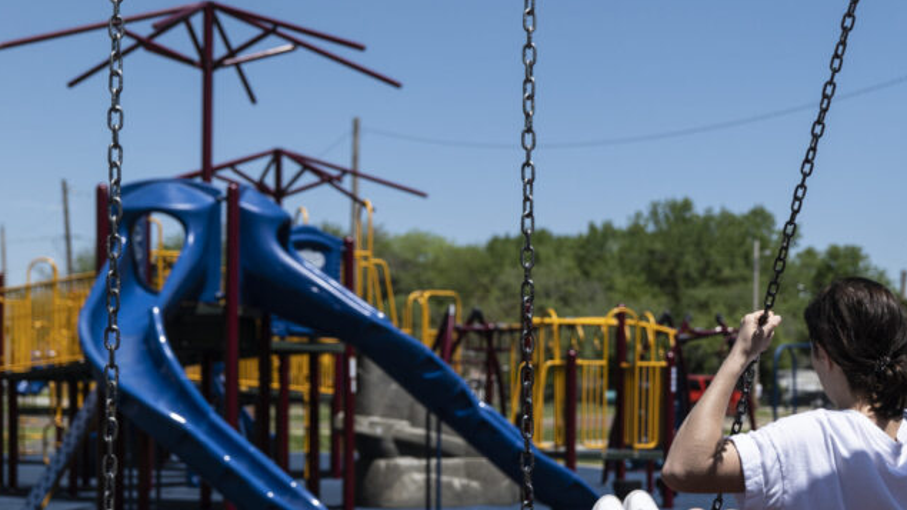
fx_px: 1828
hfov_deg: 27.7
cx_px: 614
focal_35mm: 76
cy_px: 381
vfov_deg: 15.8
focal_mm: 45
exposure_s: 1/2500
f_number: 4
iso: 200
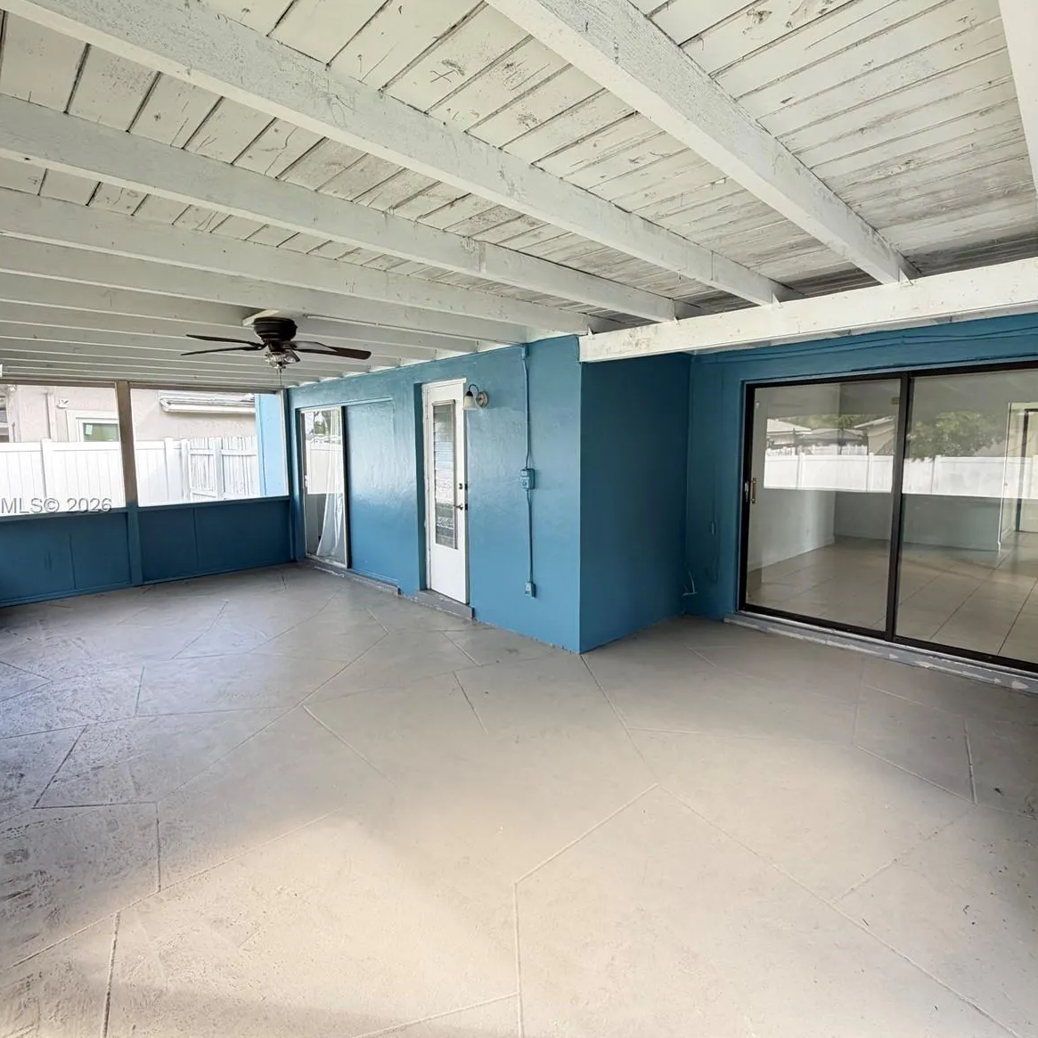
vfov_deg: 84.0
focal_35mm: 17
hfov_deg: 83.9
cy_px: 506
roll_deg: +0.2
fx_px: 577
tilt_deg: -5.8
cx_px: 546
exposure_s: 1/121
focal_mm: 2.22
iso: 125
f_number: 2.2
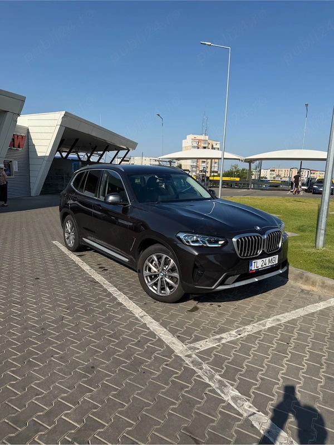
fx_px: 309
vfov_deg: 71.6
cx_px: 167
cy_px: 222
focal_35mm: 24
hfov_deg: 56.8
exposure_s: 1/4975
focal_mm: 6.76
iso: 80
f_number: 1.78
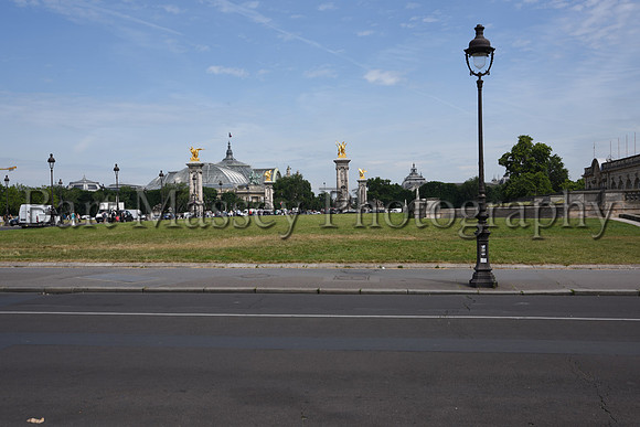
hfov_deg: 46.4
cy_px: 214
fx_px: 747
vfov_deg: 31.9
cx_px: 320
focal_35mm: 42
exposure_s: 1/160
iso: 90
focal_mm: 42
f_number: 11
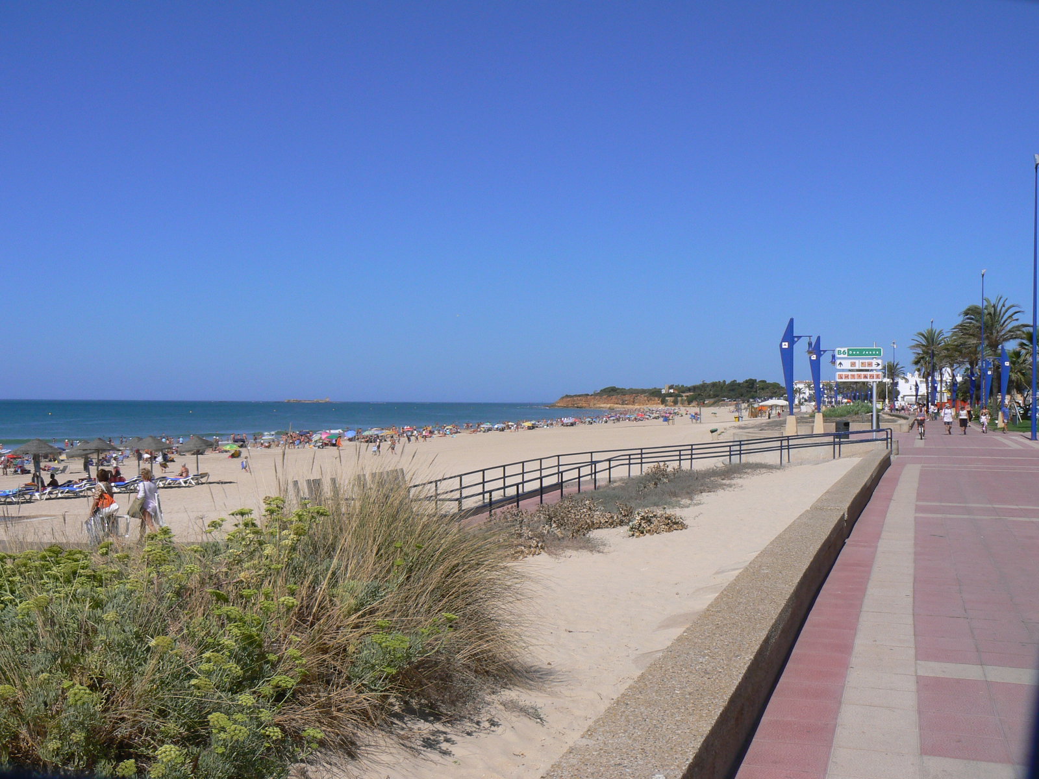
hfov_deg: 51.4
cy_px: 390
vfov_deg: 39.7
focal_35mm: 36
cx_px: 520
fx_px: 1081
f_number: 8
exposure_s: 1/640
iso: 80
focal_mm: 6
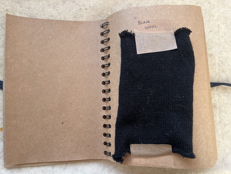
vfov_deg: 53.1
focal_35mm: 26
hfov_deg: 67.3
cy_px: 87
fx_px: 174
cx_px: 116
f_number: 1.6
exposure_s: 1/122
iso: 50
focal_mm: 5.1
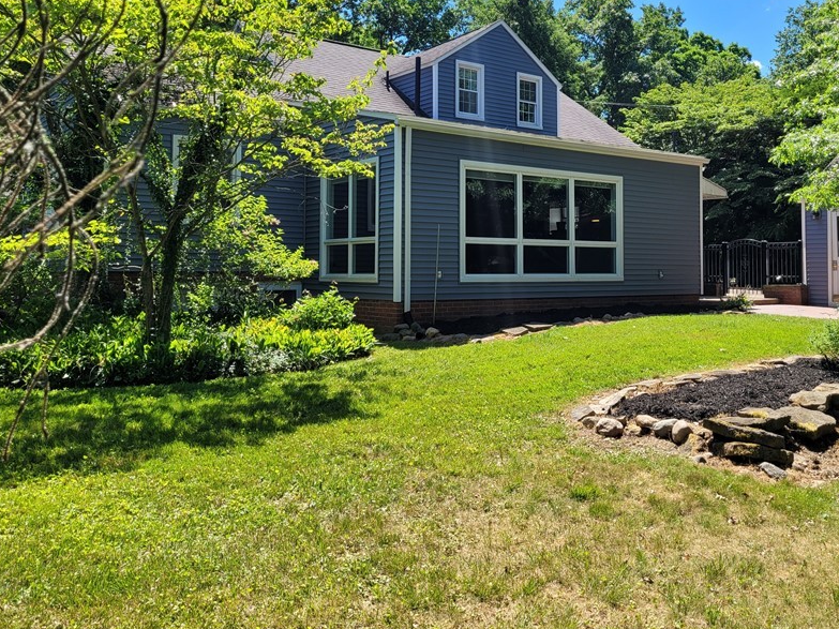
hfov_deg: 53.6
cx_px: 496
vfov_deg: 41.6
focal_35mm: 34
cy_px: 248
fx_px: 824
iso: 40
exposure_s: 1/1300
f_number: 1.8
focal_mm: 5.4
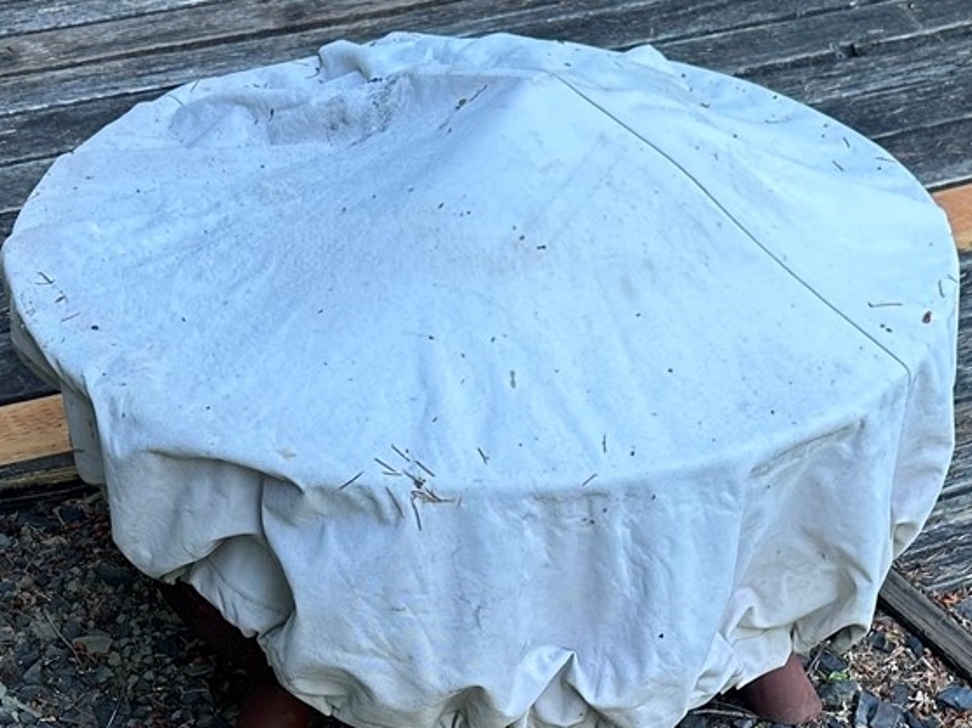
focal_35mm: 69
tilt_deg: -39.4
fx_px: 1936
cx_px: 410
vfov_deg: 20.4
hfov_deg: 28.1
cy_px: 782
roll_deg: +0.7
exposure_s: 1/121
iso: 125
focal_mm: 6.86
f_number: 1.78
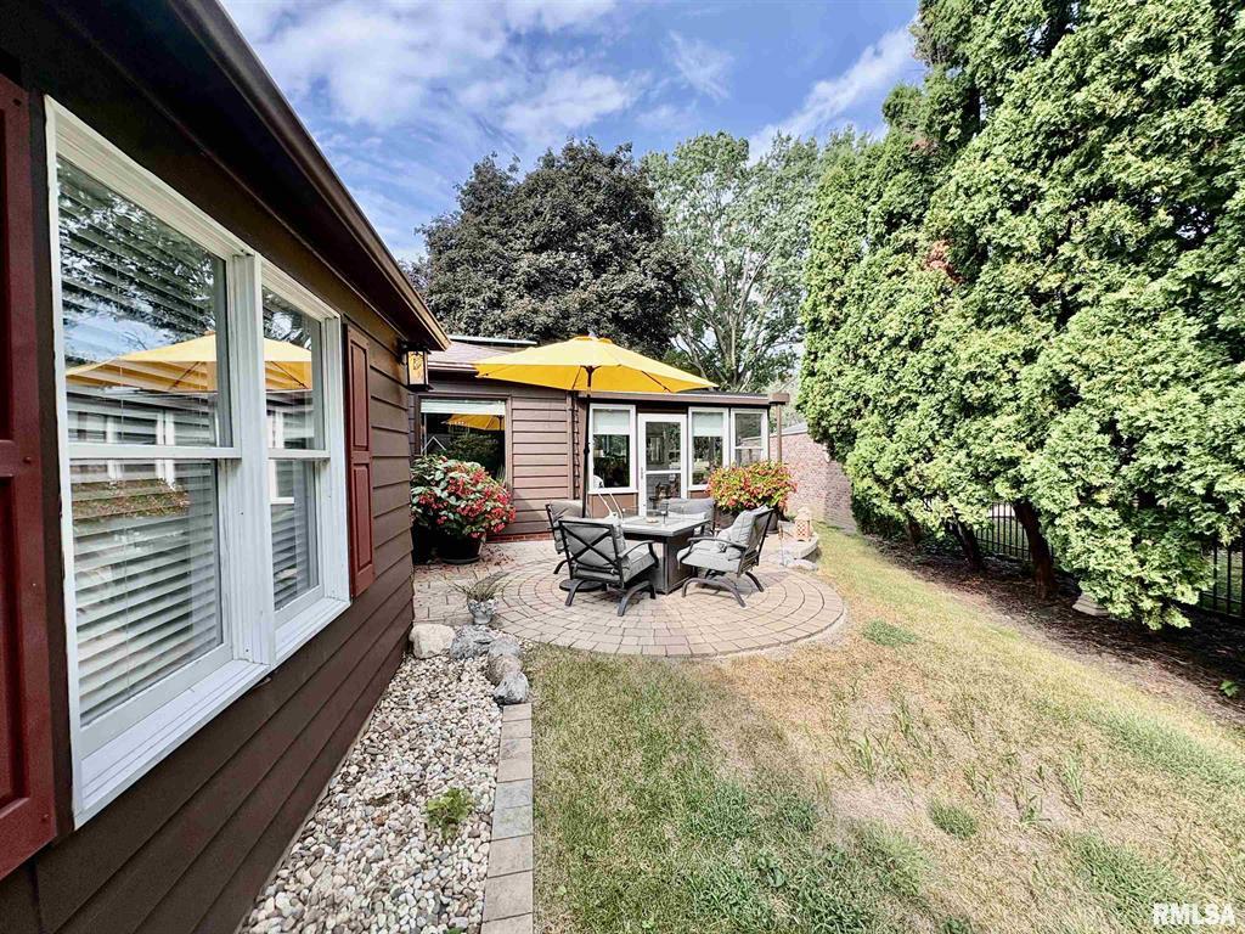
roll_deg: +0.9
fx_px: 504
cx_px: 622
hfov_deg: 102.1
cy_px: 467
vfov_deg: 85.7
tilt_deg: -0.4
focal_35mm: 14
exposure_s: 1/578
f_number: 2.2
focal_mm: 2.22
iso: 64
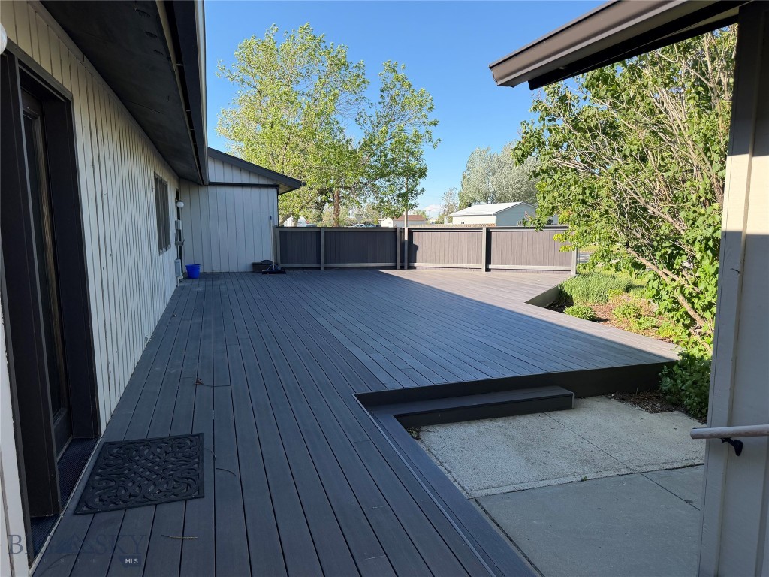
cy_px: 288
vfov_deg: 56.8
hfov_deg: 71.6
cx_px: 384
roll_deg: +0.2
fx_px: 533
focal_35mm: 24
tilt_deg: -7.5
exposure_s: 1/1901
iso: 100
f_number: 1.78
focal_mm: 6.76
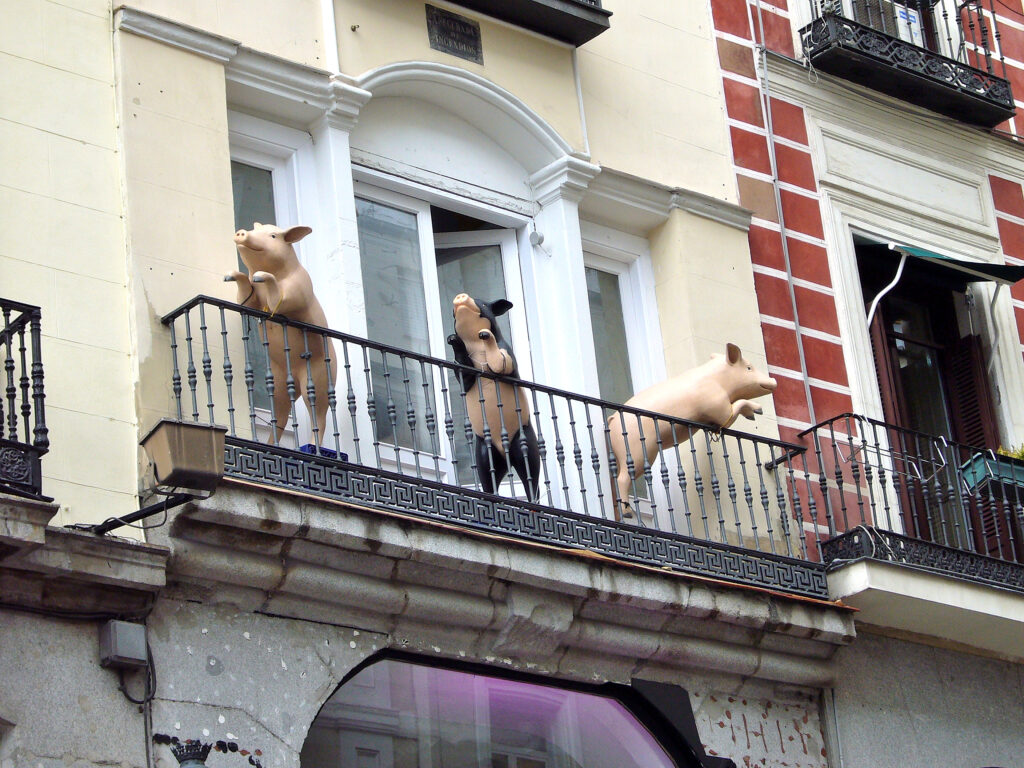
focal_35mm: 102
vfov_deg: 14.5
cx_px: 512
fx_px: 3017
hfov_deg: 19.3
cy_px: 384
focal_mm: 16.8
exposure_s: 1/160
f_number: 5.6
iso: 80
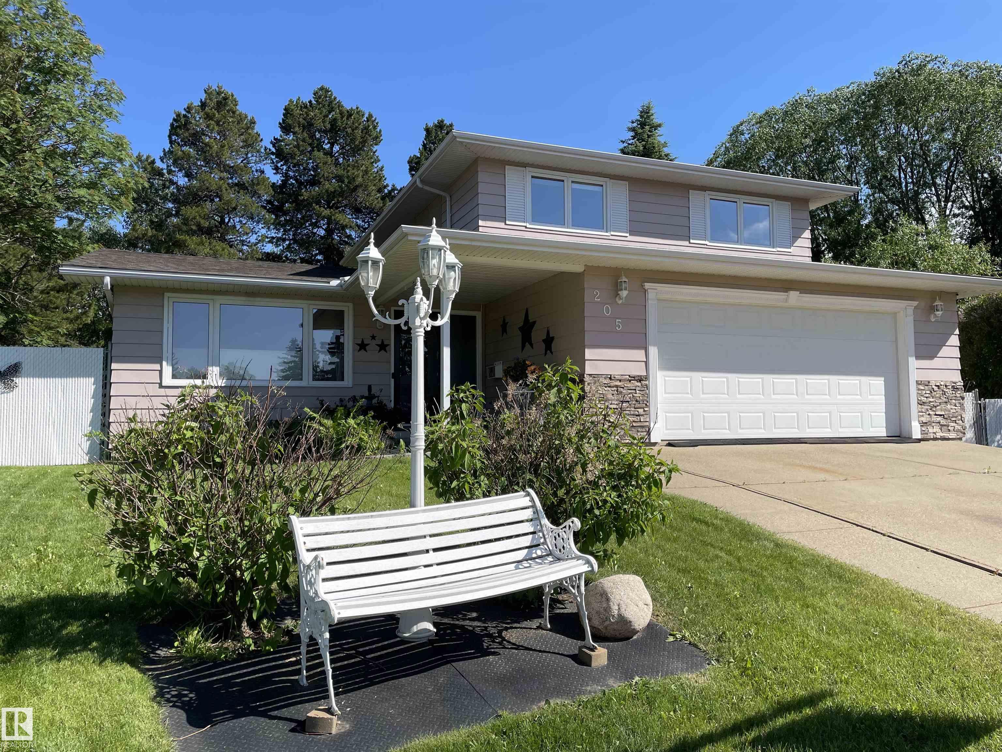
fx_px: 753
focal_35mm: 26
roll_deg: +0.7
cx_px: 501
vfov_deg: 53.1
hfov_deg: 67.3
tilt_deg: +4.2
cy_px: 376
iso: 32
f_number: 1.6
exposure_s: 1/2959
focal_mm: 4.2
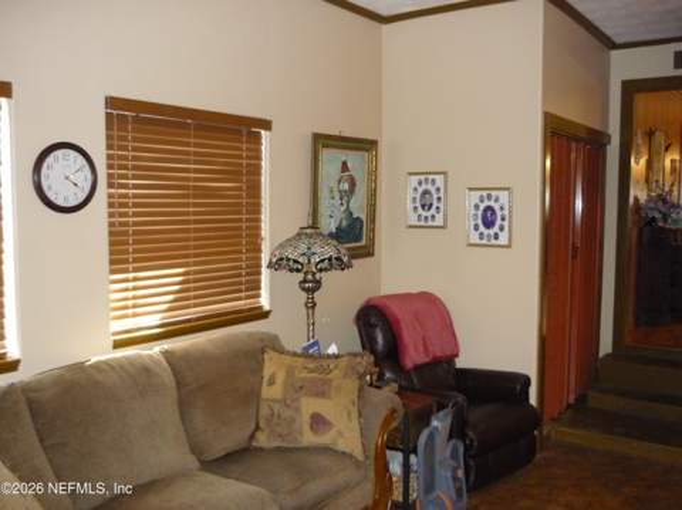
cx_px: 341
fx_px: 650
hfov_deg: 55.4
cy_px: 255
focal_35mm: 33
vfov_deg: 42.9
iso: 400
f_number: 2.8
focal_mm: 5.5
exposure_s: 1/30
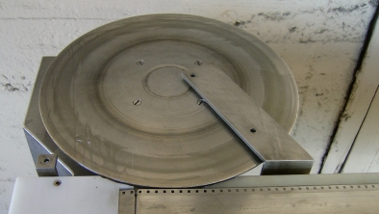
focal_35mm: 42
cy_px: 119
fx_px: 422
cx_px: 188
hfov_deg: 48.3
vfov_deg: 28.4
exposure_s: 1/64
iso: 106
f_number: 2.8
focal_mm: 6
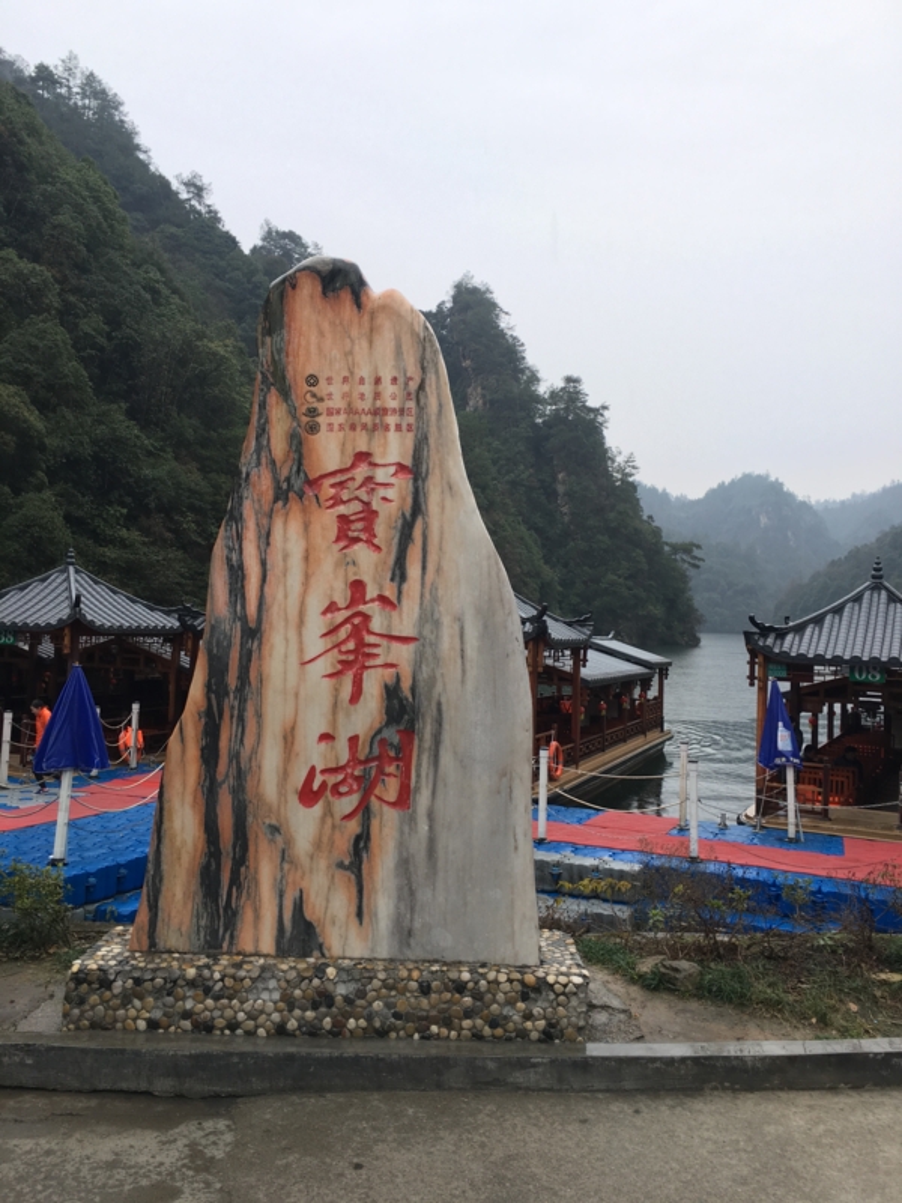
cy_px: 602
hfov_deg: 48.2
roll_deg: -2.7
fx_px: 1008
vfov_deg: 61.7
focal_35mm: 29
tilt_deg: +3.1
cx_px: 451
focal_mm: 4.15
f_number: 2.2
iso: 25
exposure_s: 1/100
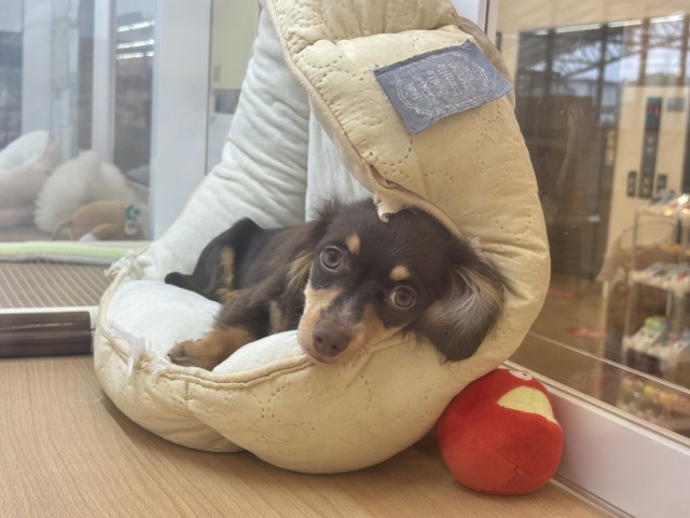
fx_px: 1037
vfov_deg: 28.0
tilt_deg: -8.0
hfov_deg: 36.8
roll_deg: -3.5
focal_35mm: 52
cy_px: 259
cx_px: 345
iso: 64
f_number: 1.6
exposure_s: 1/100
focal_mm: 5.96
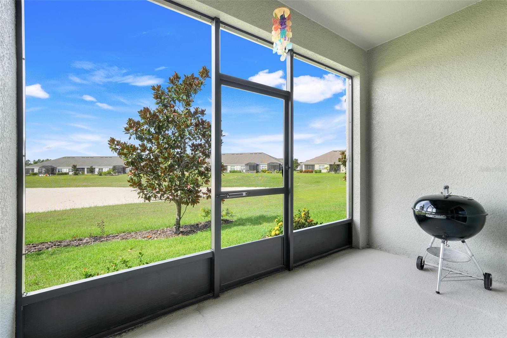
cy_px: 169
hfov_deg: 96.7
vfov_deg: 73.7
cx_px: 254
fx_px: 225
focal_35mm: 16
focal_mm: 16
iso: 250
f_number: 9
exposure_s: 1/80
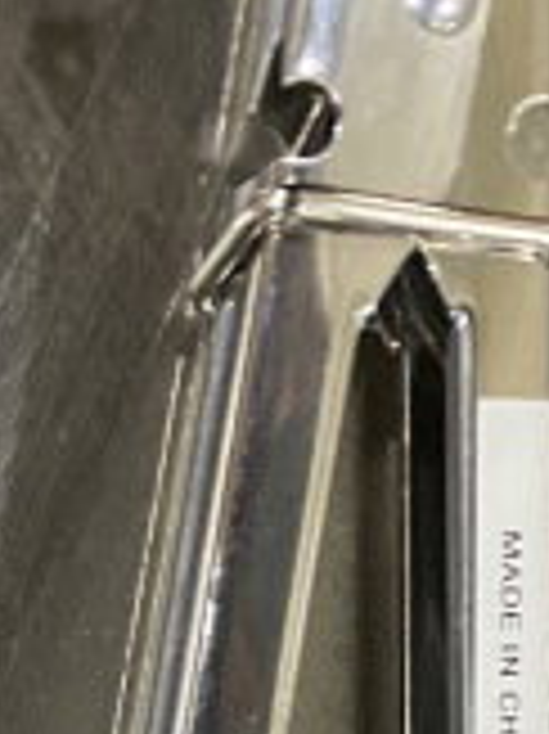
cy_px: 1781
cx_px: -14
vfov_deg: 12.1
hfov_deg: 11.3
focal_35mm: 130
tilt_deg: -69.9
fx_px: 2753
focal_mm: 4.25
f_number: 1.8
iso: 250
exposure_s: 1/60
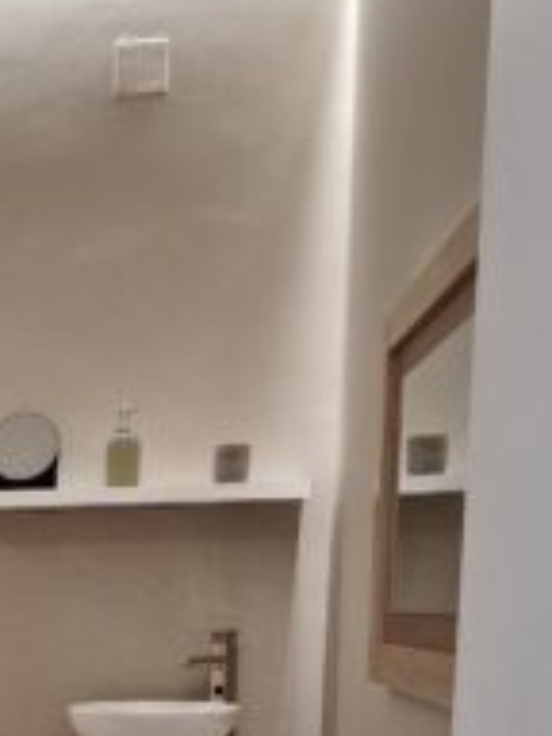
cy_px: 862
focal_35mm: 72
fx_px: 1531
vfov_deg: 24.7
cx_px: -196
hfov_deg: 18.7
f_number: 1.8
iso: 160
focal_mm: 5.54
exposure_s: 1/50
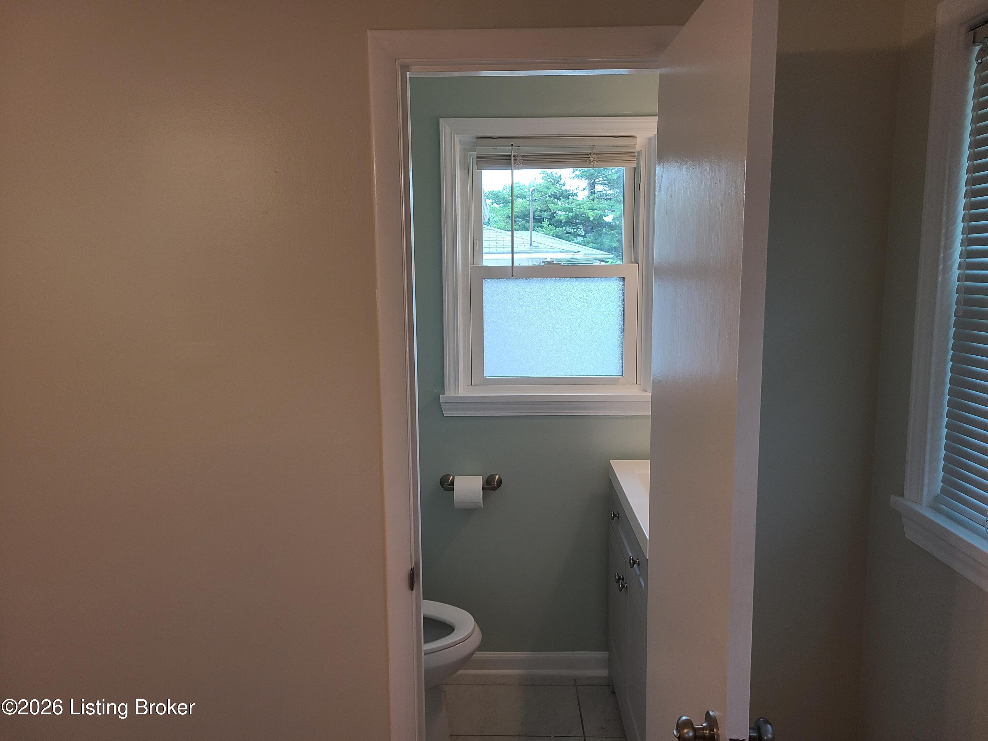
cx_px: 494
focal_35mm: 26
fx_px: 742
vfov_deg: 53.1
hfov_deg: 67.3
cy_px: 370
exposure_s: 1/120
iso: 64
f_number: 1.8
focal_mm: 5.4
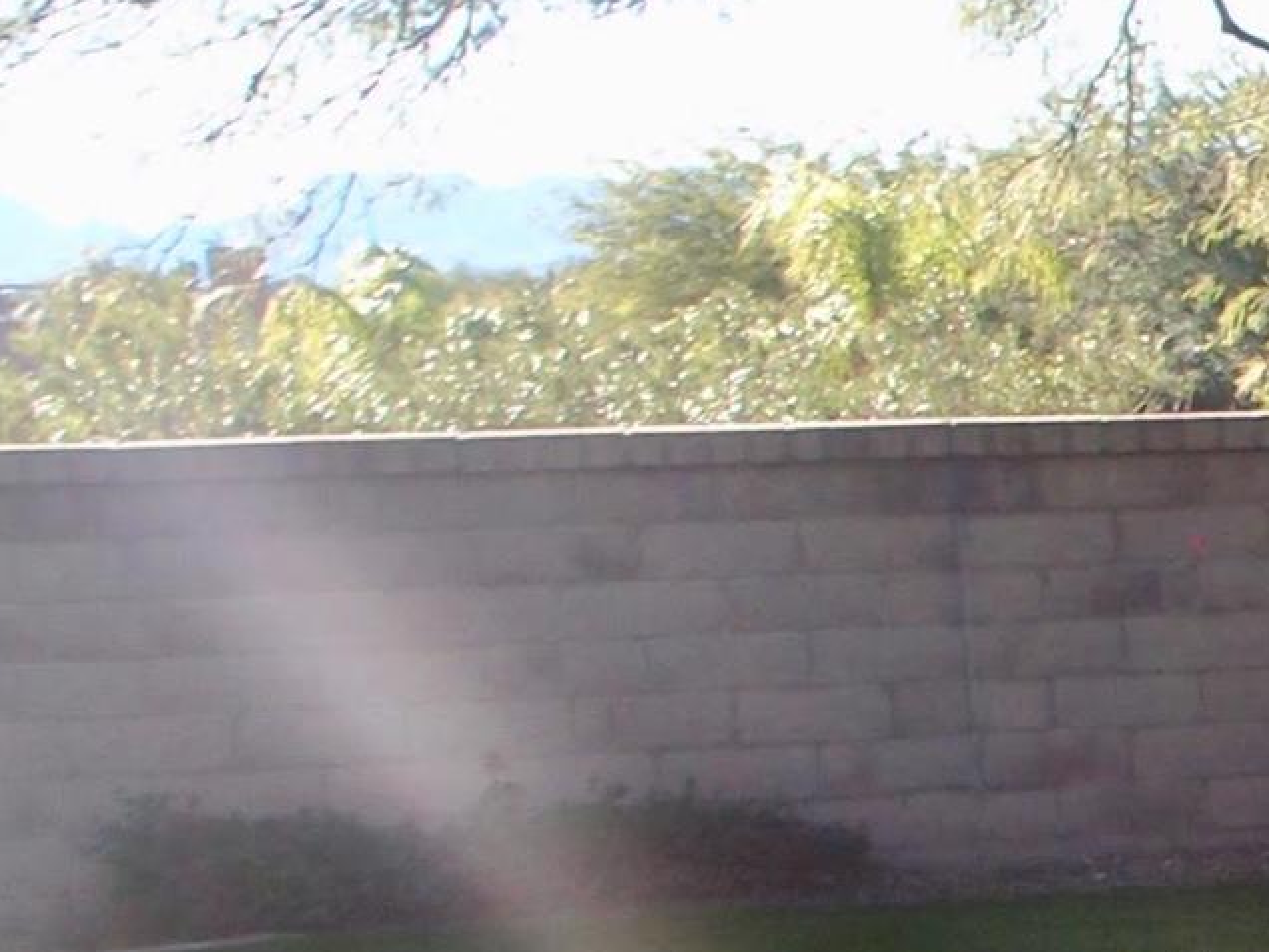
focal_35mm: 132
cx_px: 2929
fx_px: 4839
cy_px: 960
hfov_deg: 12.3
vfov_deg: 11.1
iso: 100
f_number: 2.8
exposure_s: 1/400
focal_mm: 6
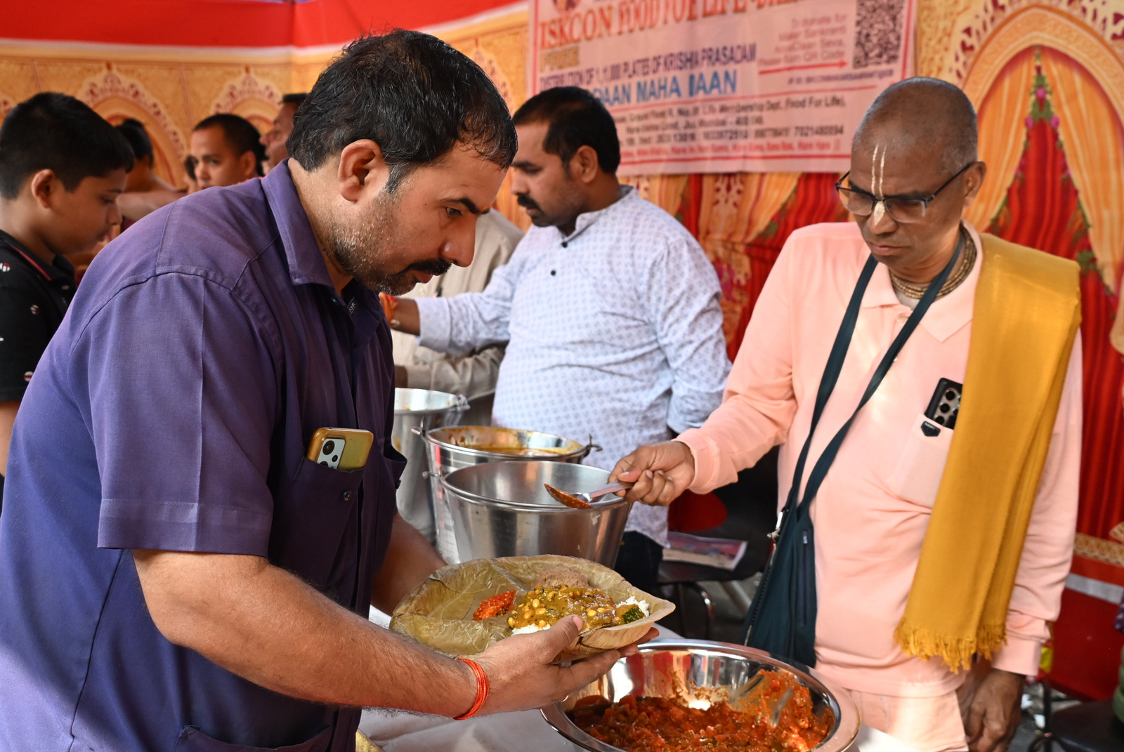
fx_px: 1125
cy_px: 376
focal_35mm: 36
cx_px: 562
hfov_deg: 53.1
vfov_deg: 37.0
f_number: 4
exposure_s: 1/800
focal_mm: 24
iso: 1250
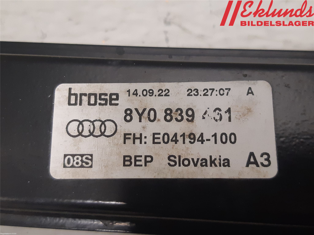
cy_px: 118
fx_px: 236
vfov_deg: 53.1
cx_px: 157
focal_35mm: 26
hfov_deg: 67.3
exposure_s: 1/50
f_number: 1.7
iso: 200
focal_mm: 3.93
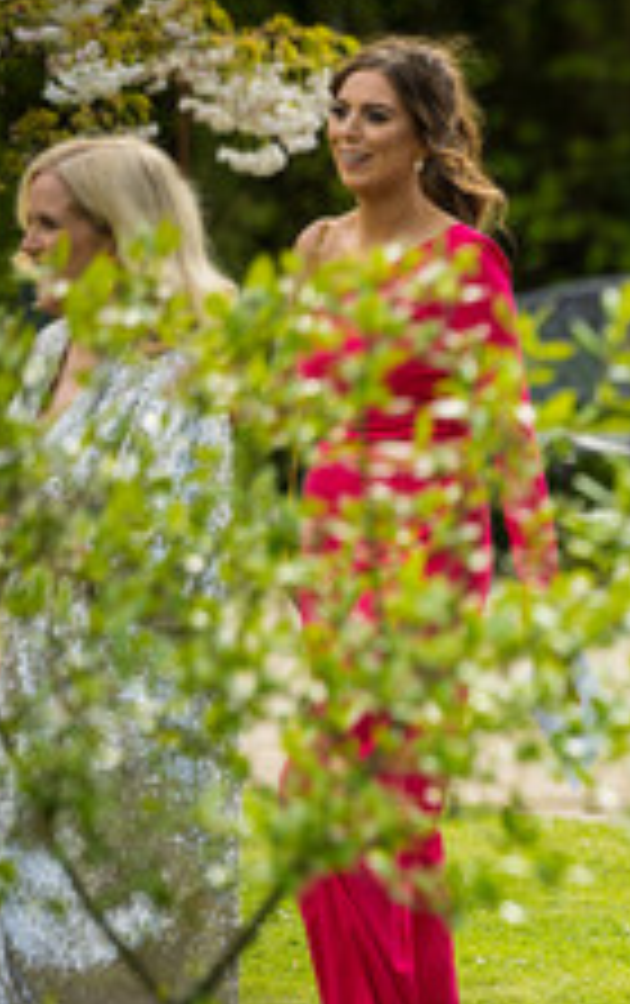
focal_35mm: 438
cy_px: 581
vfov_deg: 4.8
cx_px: 1008
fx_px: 11994
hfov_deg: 3.0
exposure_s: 1/1000
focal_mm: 200
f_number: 2.8
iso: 160
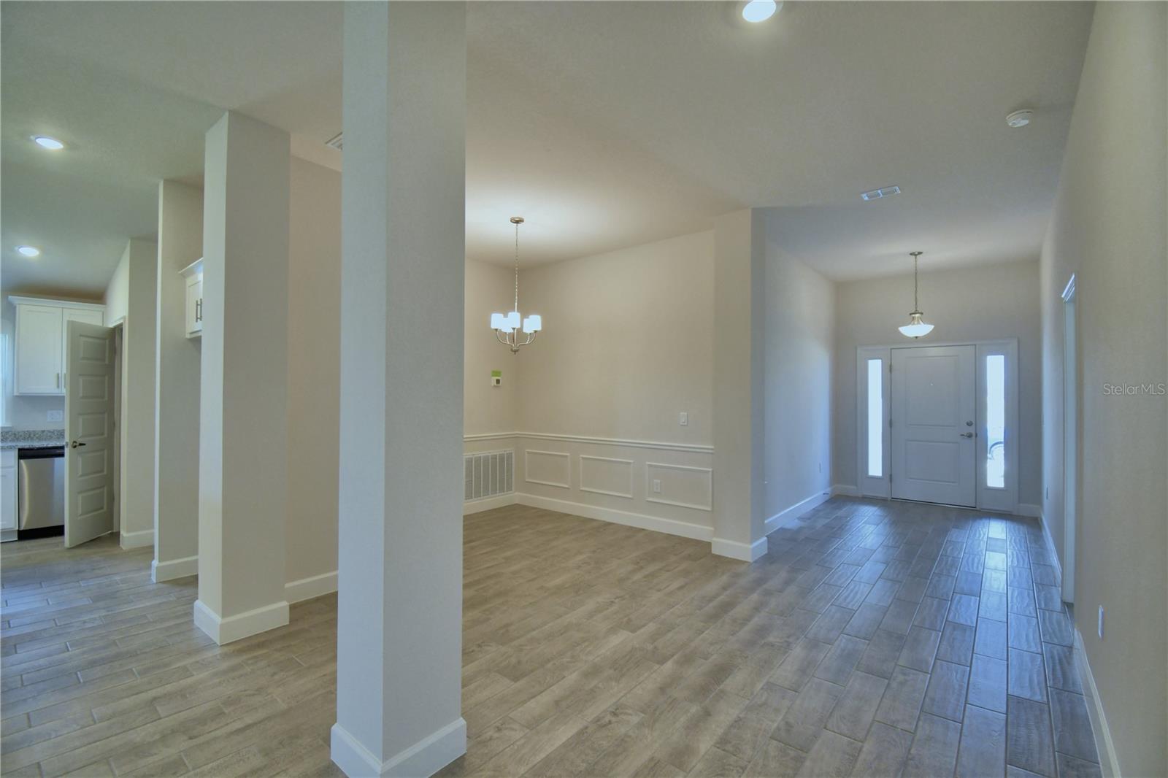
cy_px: 389
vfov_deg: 77.3
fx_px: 487
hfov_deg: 100.4
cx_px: 584
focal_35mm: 15
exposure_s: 1/60
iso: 400
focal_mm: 10
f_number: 4.5
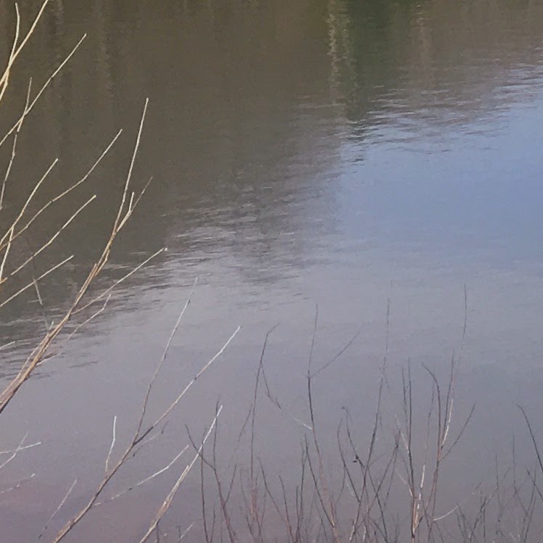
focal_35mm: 138
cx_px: 1137
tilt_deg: +0.1
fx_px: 2449
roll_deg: +1.5
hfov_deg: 11.3
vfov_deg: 11.9
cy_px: -336
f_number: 2.2
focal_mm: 4.15
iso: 25
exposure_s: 1/1570
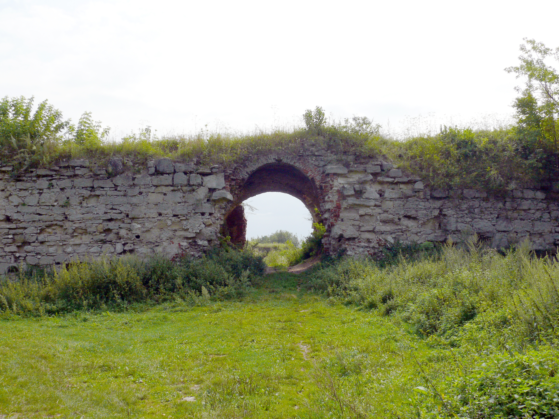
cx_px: 280
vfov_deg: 40.7
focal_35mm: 35
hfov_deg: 52.6
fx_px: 565
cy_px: 210
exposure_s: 1/500
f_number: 7.1
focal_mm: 7.4
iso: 100
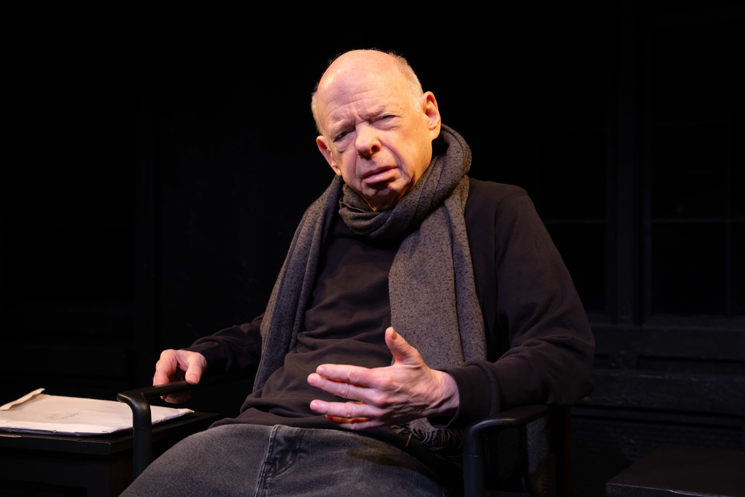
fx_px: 1138
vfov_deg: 24.6
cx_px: 372
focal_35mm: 55
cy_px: 248
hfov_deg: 36.2
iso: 2500
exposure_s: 1/200
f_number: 5
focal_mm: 55
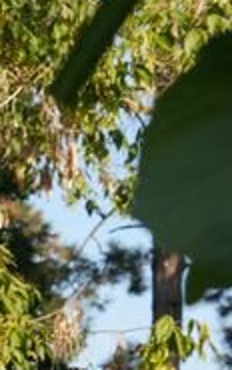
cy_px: 629
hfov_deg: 5.7
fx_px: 2160
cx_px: -522
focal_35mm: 214
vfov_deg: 9.4
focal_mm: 38
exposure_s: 1/125
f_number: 7.1
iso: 100
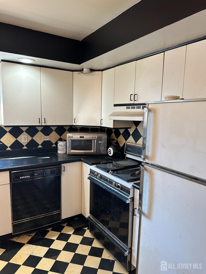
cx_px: 103
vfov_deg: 71.6
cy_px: 137
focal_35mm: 24
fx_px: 190
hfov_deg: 56.8
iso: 200
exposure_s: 1/120
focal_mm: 6.86
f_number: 1.78
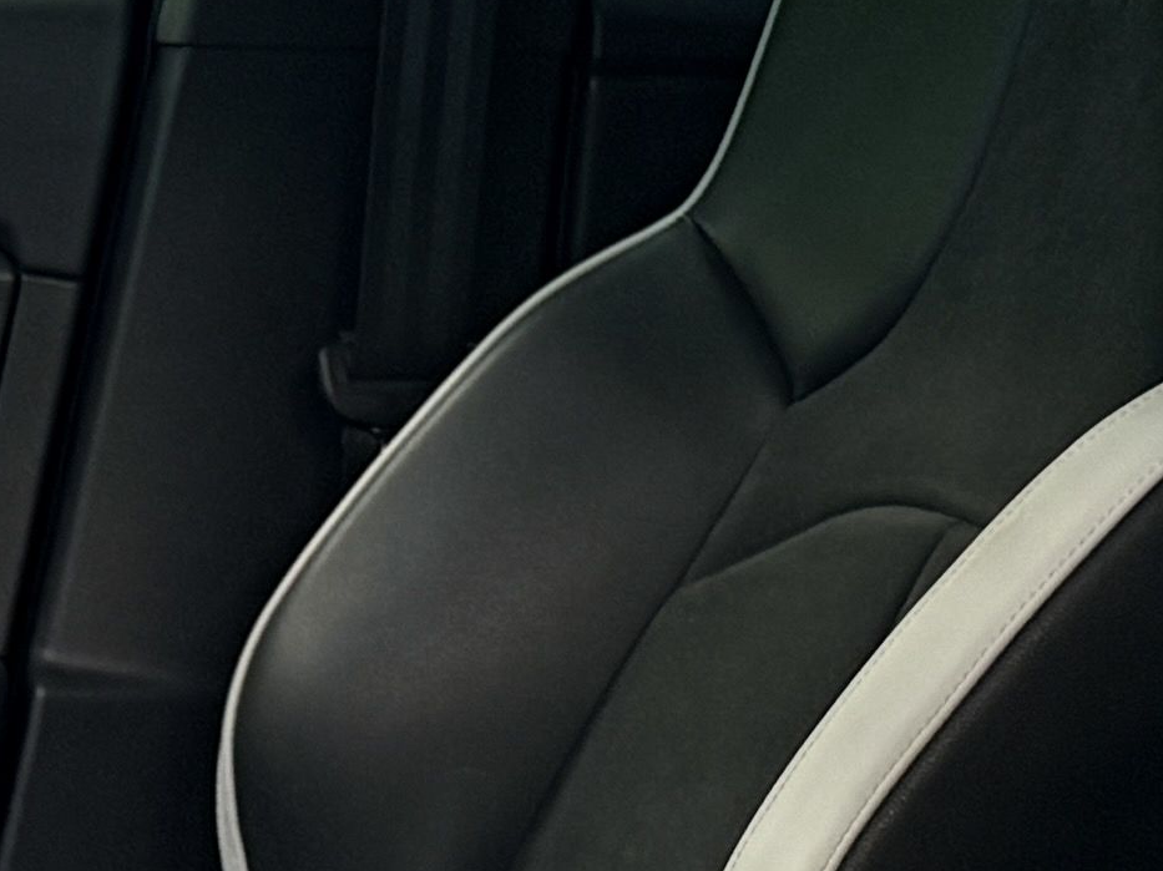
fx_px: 4937
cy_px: 1099
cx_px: 376
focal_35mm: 147
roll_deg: +0.2
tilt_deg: -14.9
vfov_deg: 9.9
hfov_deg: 13.4
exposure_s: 1/50
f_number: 1.78
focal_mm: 6.76
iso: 160
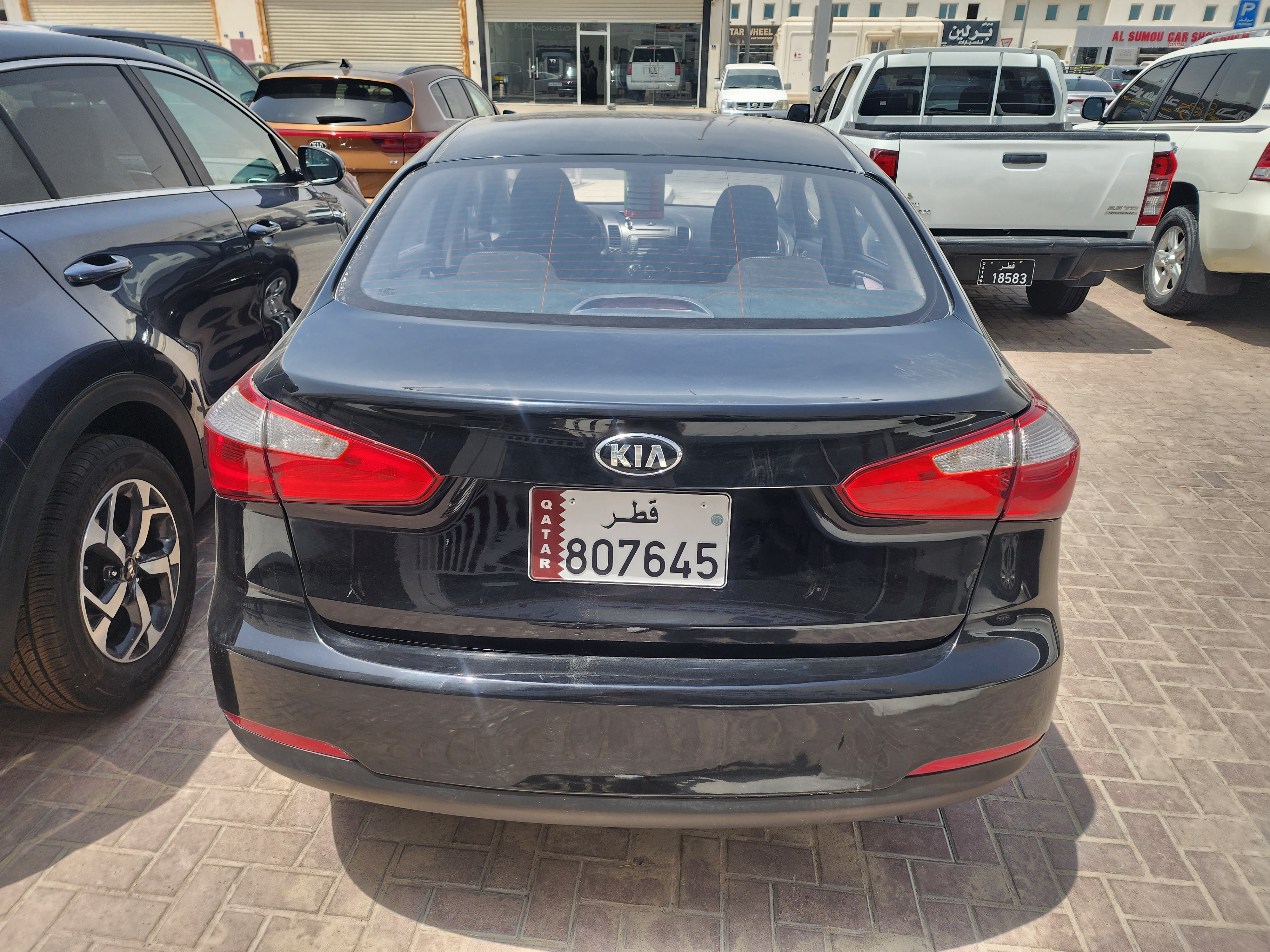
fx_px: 844
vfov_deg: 58.9
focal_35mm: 23
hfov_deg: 73.9
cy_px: 476
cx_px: 635
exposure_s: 1/670
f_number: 1.8
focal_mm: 6.4
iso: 12
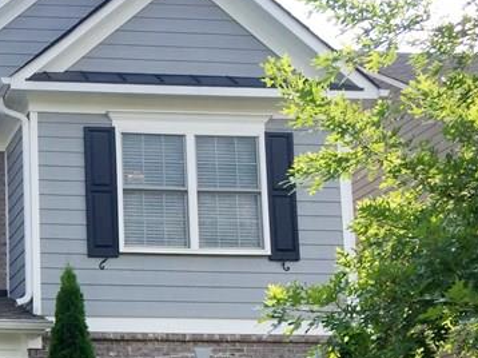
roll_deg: -0.7
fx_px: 1145
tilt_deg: +7.5
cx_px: -112
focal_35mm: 83
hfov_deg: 21.7
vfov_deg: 17.3
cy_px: 366
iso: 32
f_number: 2.2
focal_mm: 4.15
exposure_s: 1/807
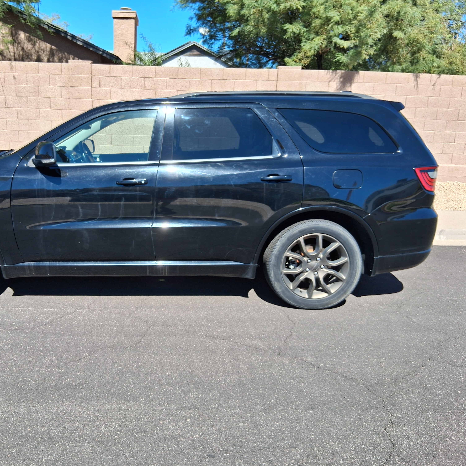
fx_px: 472
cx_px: 165
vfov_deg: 52.5
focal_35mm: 31
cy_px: 232
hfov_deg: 51.8
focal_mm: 3.98
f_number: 1.8
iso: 25
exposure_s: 1/350
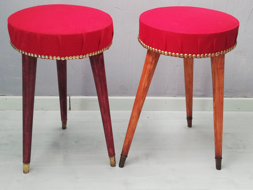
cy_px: 95
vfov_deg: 31.5
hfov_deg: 41.2
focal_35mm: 46
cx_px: 126
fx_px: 336
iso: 200
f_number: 2.2
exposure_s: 1/33.3
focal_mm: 3.81
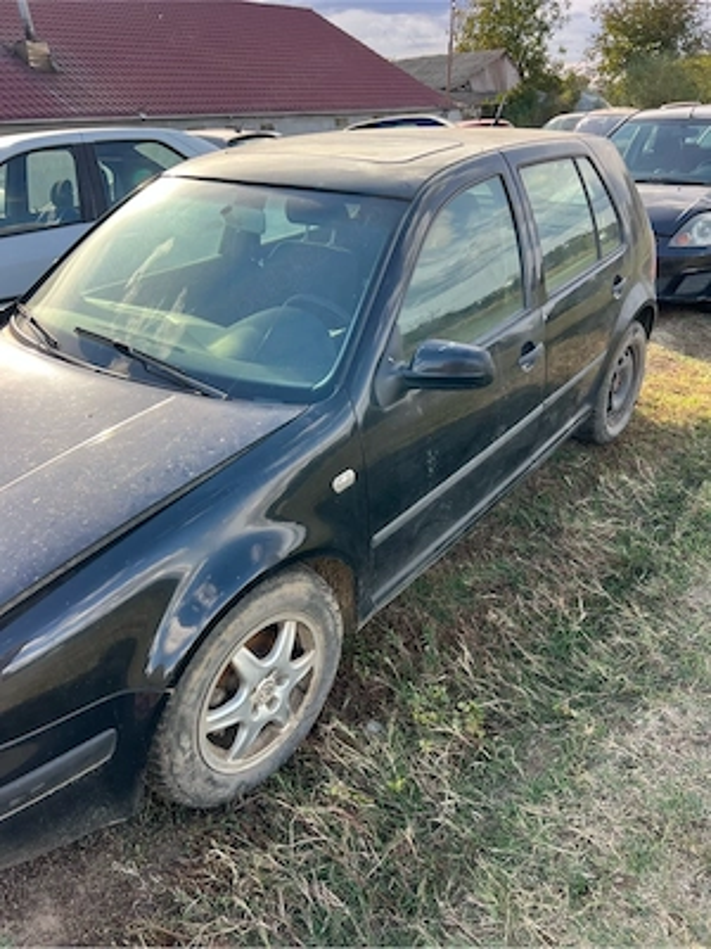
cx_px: 356
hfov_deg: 53.1
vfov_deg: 67.3
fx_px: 712
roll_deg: +4.4
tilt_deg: -24.9
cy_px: 474
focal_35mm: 26
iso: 50
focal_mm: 5.7
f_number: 1.5
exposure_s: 1/662
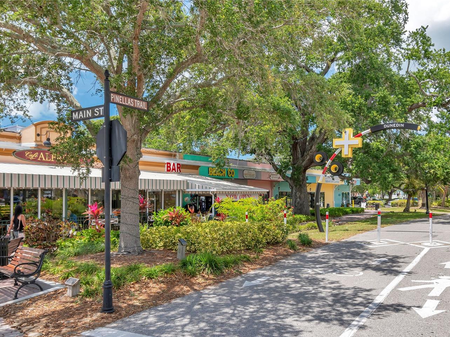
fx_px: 390
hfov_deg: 59.7
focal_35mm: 30
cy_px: 187
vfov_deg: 46.7
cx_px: 258
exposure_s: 1/200
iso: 100
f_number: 6.3
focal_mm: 17
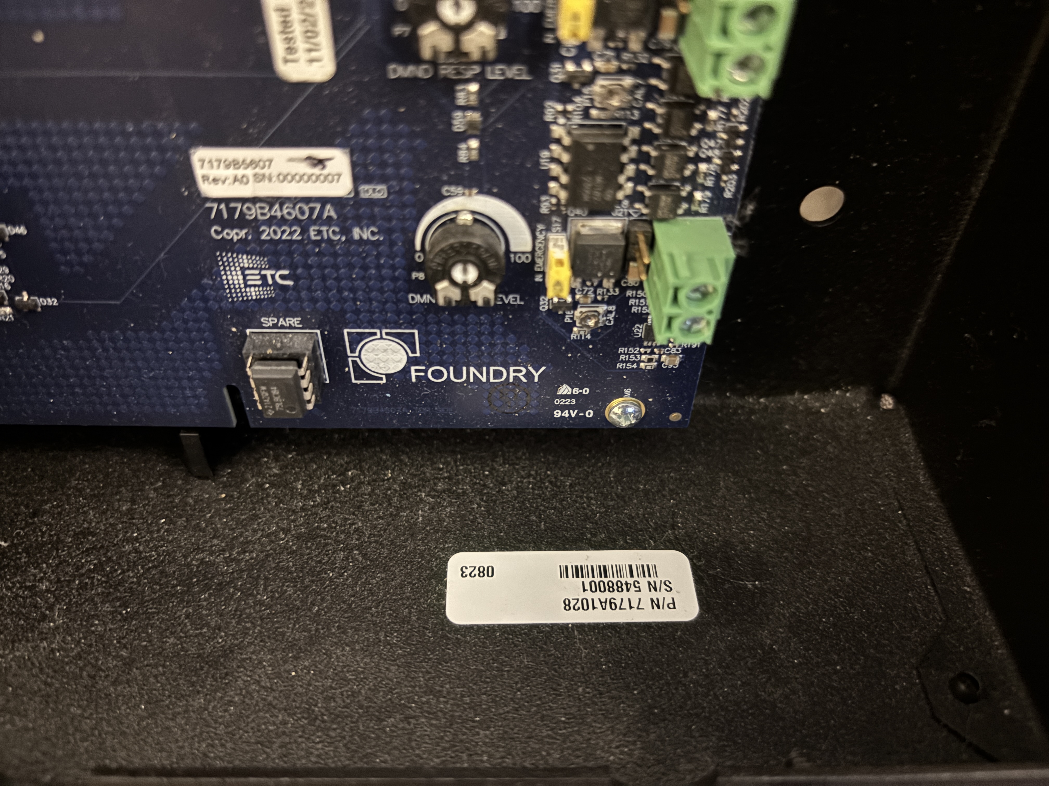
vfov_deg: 53.1
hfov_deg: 67.3
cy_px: 393
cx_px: 524
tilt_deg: -54.3
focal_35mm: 26
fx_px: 788
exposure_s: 1/12
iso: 640
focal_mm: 5.96
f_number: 1.6
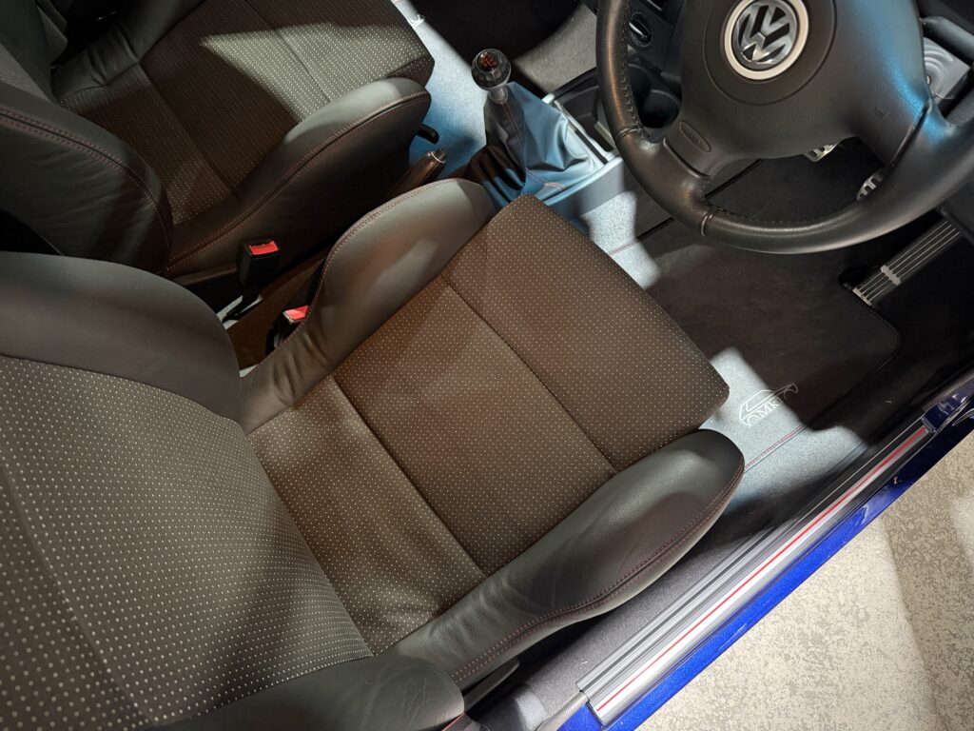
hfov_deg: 71.6
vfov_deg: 56.8
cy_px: 366
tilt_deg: -66.4
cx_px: 487
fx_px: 675
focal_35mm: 24
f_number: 1.78
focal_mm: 6.76
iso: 800
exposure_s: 1/25
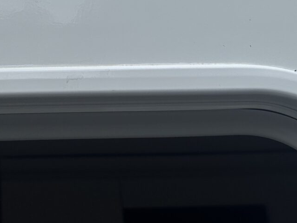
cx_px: -4
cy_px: -33
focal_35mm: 77
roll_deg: +0.6
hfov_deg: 24.1
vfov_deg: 18.3
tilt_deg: +23.8
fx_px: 661
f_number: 1.78
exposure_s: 1/8197
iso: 80
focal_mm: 6.86
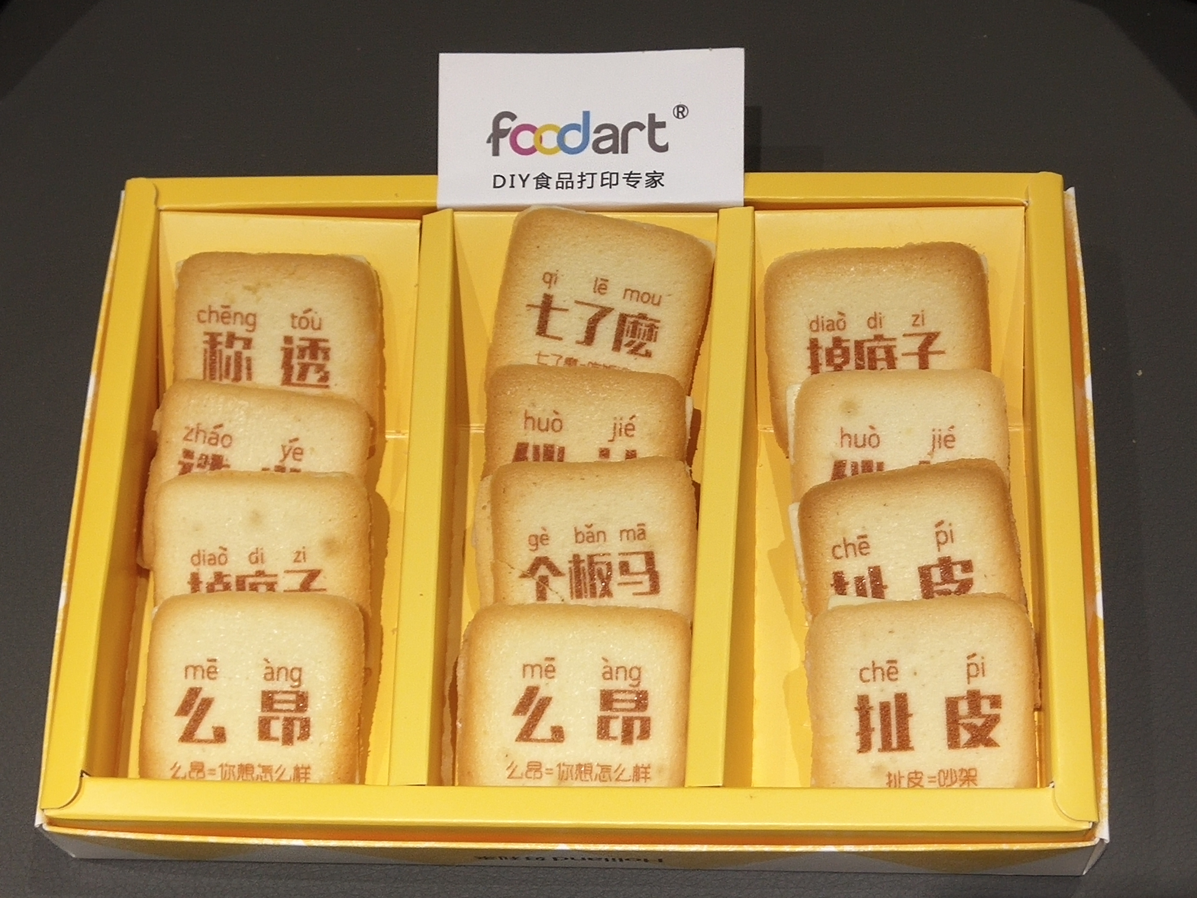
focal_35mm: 73
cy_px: 449
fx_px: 2524
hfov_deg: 26.7
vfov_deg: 20.2
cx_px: 598
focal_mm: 3.95
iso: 199
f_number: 1.8
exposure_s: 1/50
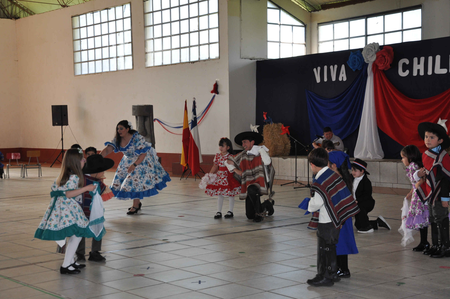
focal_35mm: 60
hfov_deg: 33.4
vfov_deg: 22.6
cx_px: 225
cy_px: 150
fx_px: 749
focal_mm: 40
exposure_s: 1/125
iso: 400
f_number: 4.5
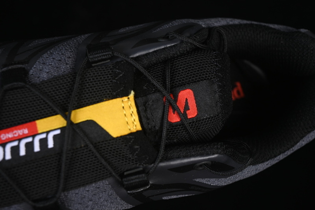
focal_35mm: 75
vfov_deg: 18.2
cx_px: 158
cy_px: 105
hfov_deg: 27.0
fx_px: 656
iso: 160
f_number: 6.3
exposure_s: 1/50
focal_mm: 50
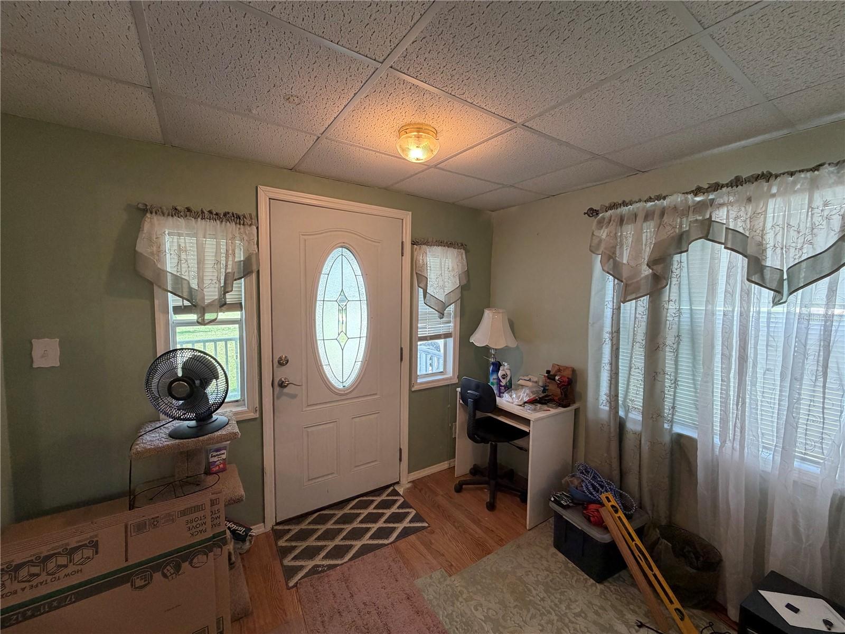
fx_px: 342
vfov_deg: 85.7
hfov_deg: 102.1
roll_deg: +0.3
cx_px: 422
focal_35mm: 14
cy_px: 317
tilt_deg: -5.2
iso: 200
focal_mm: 2.22
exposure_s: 1/60
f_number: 2.2
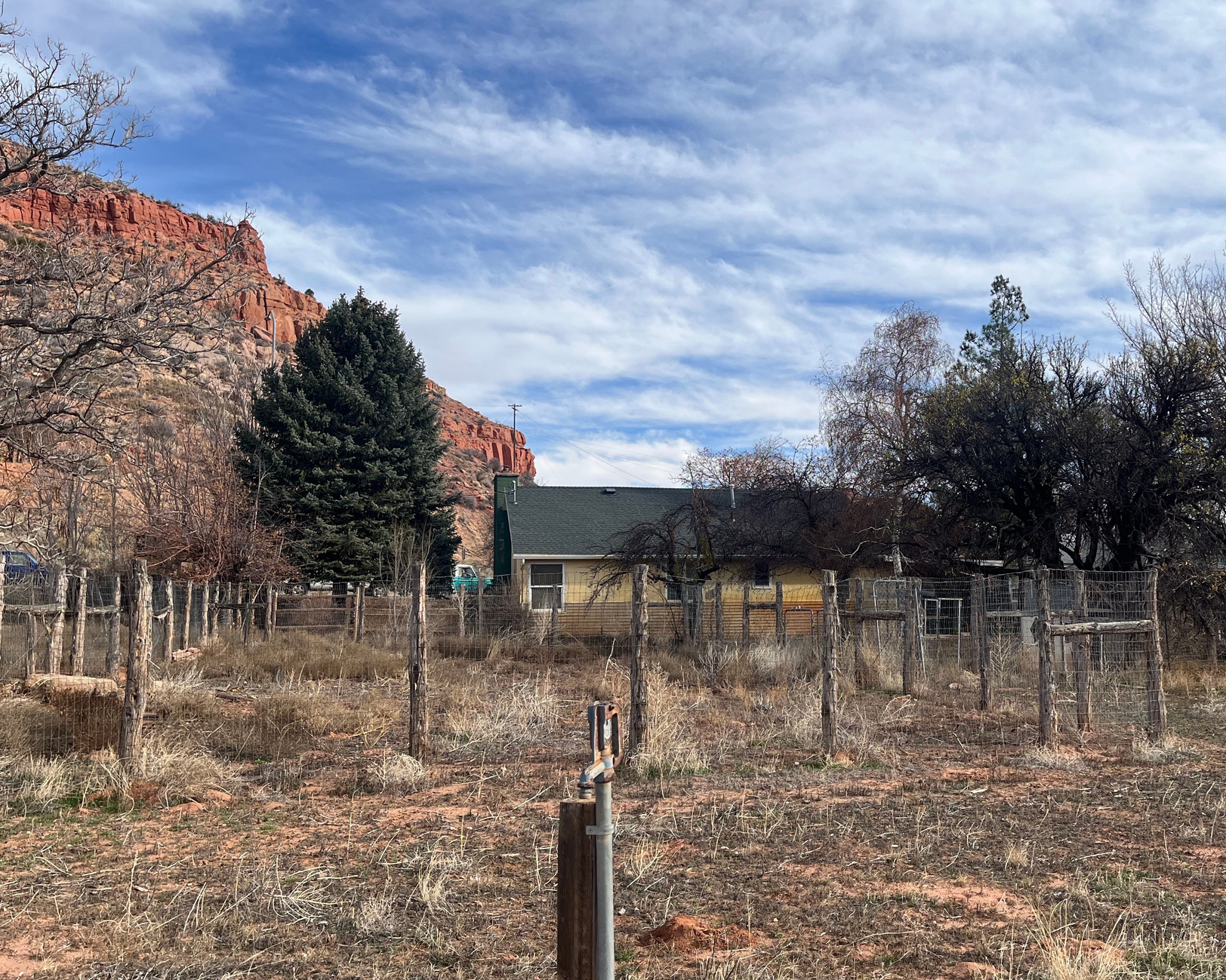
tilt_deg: +4.6
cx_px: 720
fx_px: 1161
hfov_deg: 55.4
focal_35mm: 32
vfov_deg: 45.8
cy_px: 500
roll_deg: +0.4
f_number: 1.6
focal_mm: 5.1
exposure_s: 1/3413
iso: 50
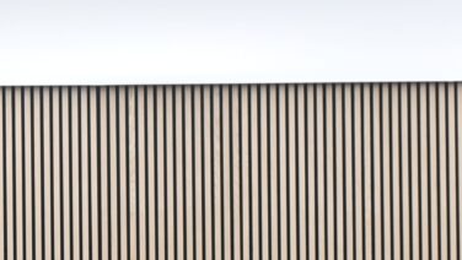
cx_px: -7
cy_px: 469
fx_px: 2392
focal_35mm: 195
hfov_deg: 10.9
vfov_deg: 6.1
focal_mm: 27.5
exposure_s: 1/40
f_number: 4.5
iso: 560
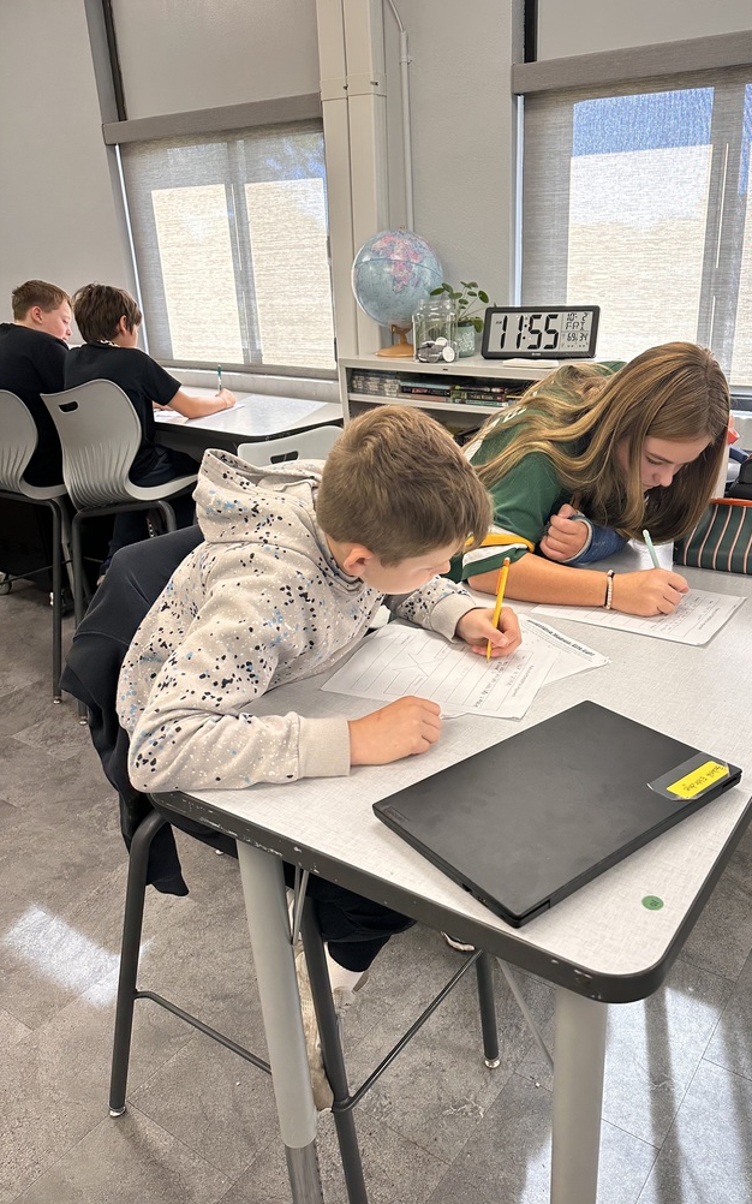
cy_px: 604
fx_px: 853
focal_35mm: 26
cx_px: 458
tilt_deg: -20.8
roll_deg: +1.2
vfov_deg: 70.4
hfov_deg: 47.3
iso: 160
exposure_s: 1/120
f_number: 1.78
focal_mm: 6.86
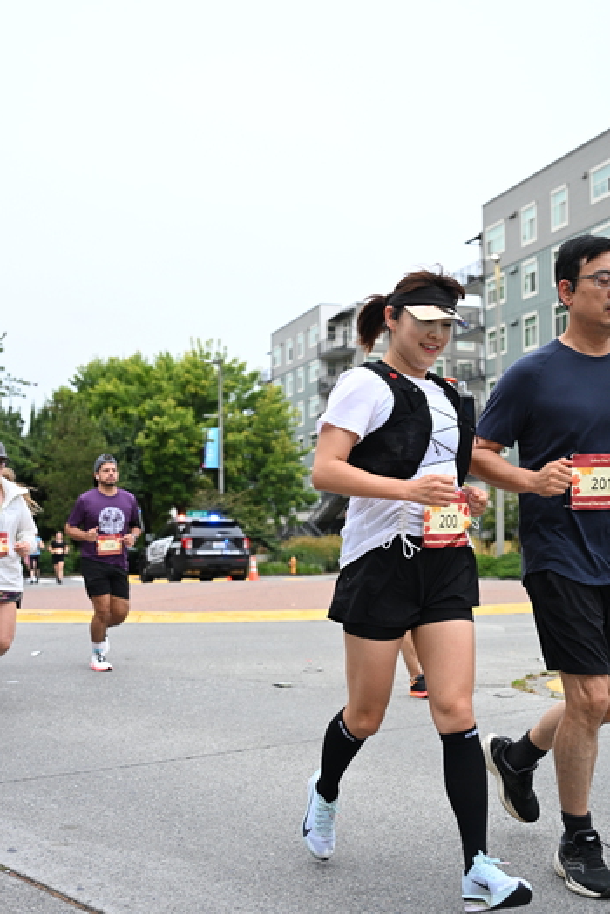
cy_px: 477
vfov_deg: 44.5
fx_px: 1118
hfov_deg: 30.5
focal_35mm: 44
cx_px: 315
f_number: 4
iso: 1600
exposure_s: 1/800
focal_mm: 42
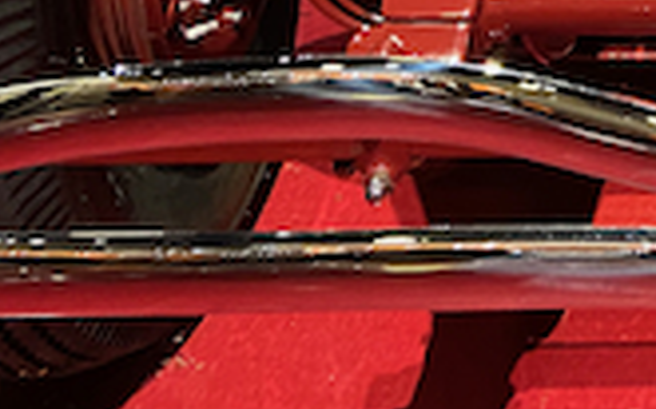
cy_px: -401
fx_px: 1912
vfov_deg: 11.1
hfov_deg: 18.1
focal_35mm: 107
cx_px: 863
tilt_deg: -15.2
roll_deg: +0.7
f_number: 1.8
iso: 500
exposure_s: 1/30
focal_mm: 4.25
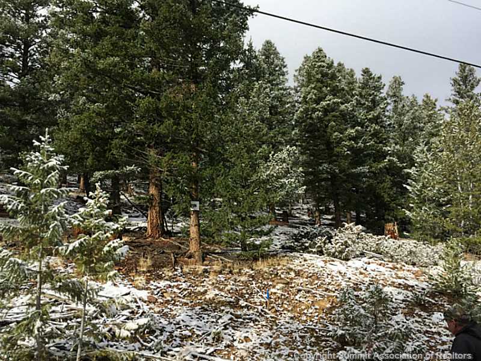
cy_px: 180
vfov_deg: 48.2
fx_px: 403
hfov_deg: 61.7
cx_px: 240
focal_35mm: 29
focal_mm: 4.15
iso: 32
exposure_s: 1/1721
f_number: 2.2
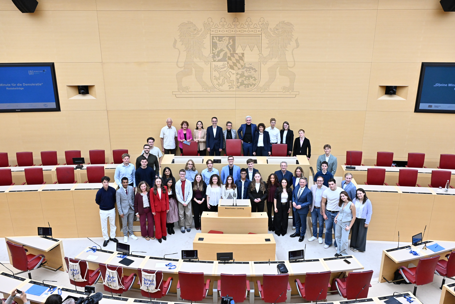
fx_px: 392
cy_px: 152
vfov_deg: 42.3
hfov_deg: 60.3
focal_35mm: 31
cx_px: 228
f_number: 7.1
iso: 2500
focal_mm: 31
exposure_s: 1/320
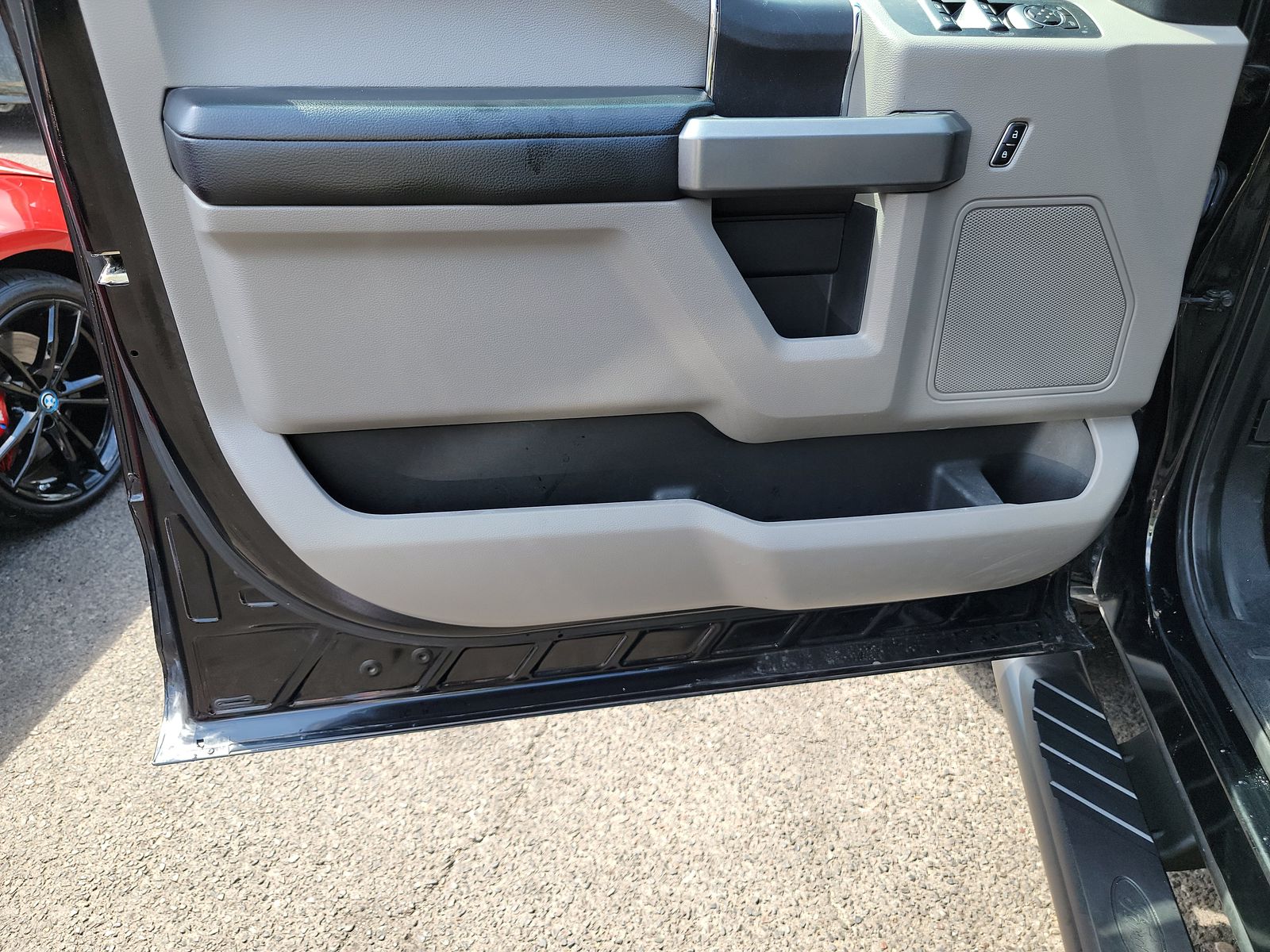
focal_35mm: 24
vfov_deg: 56.8
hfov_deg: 71.6
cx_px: 635
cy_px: 476
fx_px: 881
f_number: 1.8
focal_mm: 6.7
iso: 60
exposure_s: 1/119
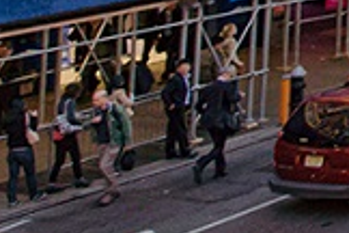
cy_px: -337
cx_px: 1088
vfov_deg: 8.3
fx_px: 1473
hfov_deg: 9.8
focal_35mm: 152
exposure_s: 1/60
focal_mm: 16
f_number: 4
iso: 100
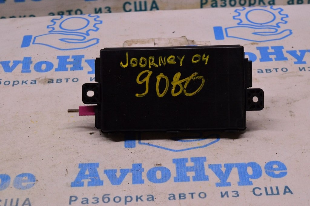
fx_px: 710
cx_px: 155
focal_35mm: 82
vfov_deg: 16.5
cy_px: 103
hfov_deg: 24.6
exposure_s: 1/125
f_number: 8
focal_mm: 55
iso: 1600
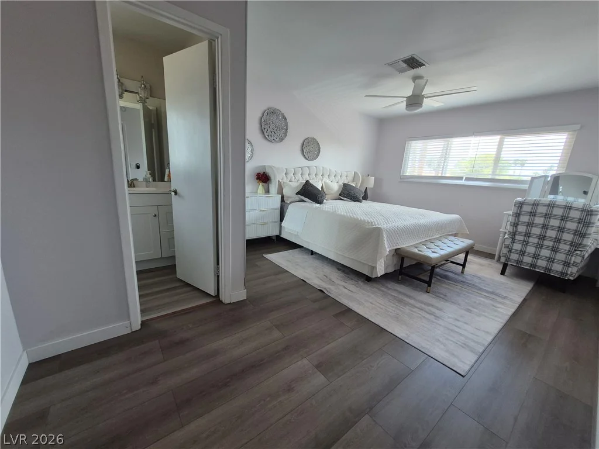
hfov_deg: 106.2
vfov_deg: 89.9
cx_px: 300
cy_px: 224
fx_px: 225
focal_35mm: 13
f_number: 2.2
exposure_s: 1/60
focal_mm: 1.74
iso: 125
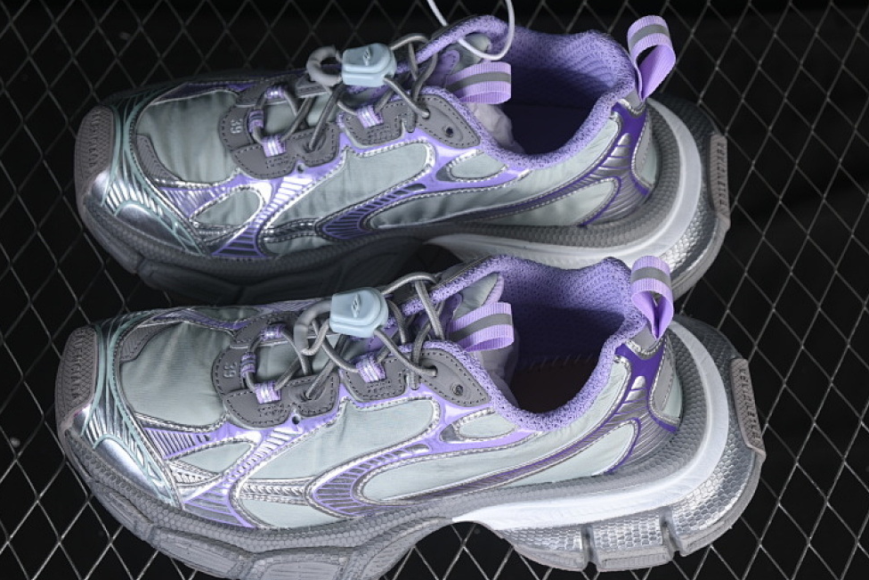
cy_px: 309
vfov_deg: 16.5
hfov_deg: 24.5
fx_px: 2004
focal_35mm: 83
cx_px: 418
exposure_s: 1/60
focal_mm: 50
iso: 160
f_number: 7.1
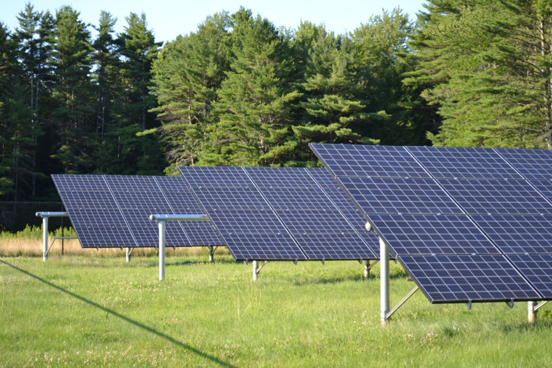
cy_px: 184
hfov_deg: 24.6
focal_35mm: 82
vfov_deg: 16.6
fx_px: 1265
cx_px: 276
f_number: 5.6
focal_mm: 55
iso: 100
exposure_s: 1/100
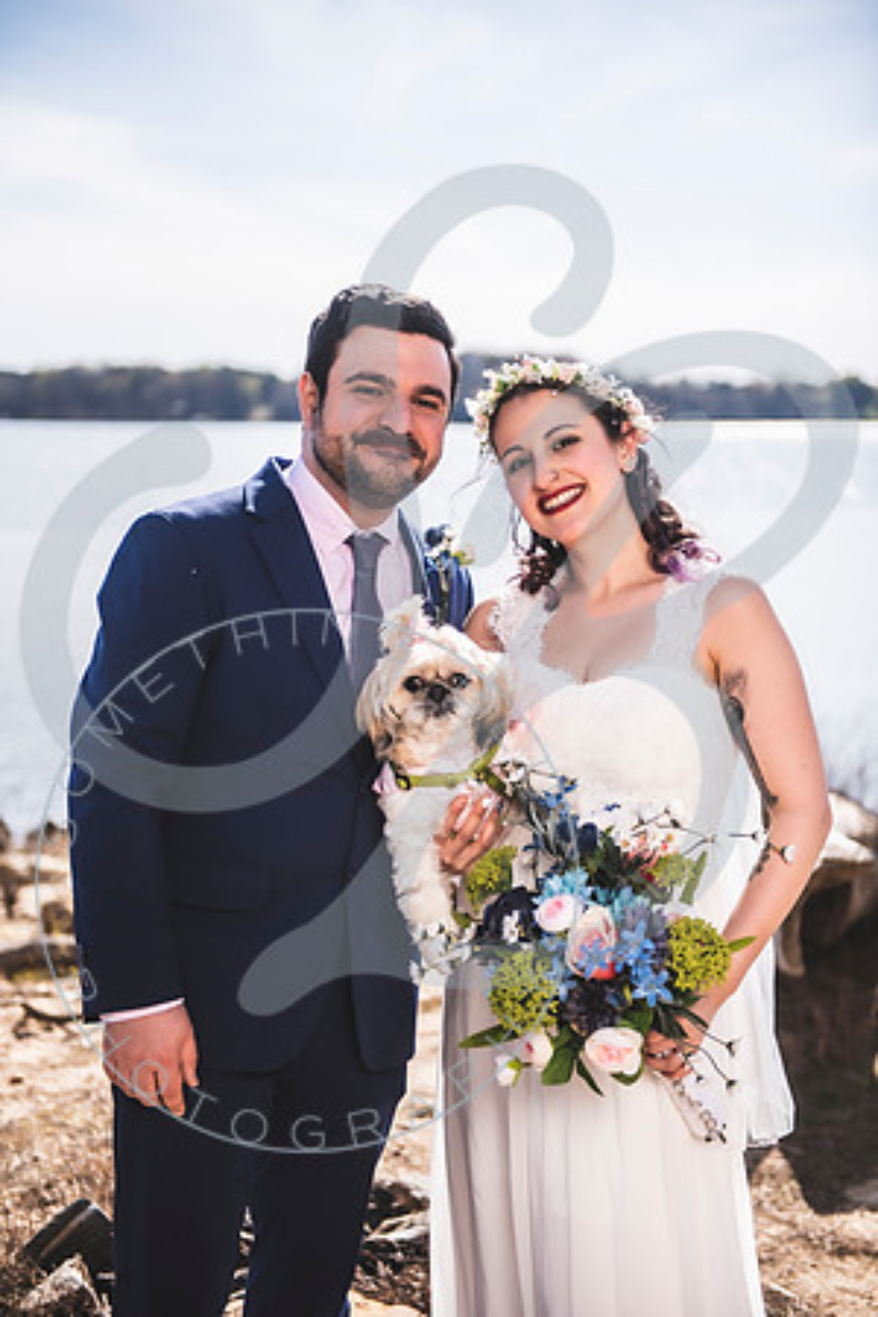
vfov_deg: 35.6
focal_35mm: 56
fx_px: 2049
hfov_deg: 24.2
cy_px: 658
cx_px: 439
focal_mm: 56
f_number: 2.8
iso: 100
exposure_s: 1/2000
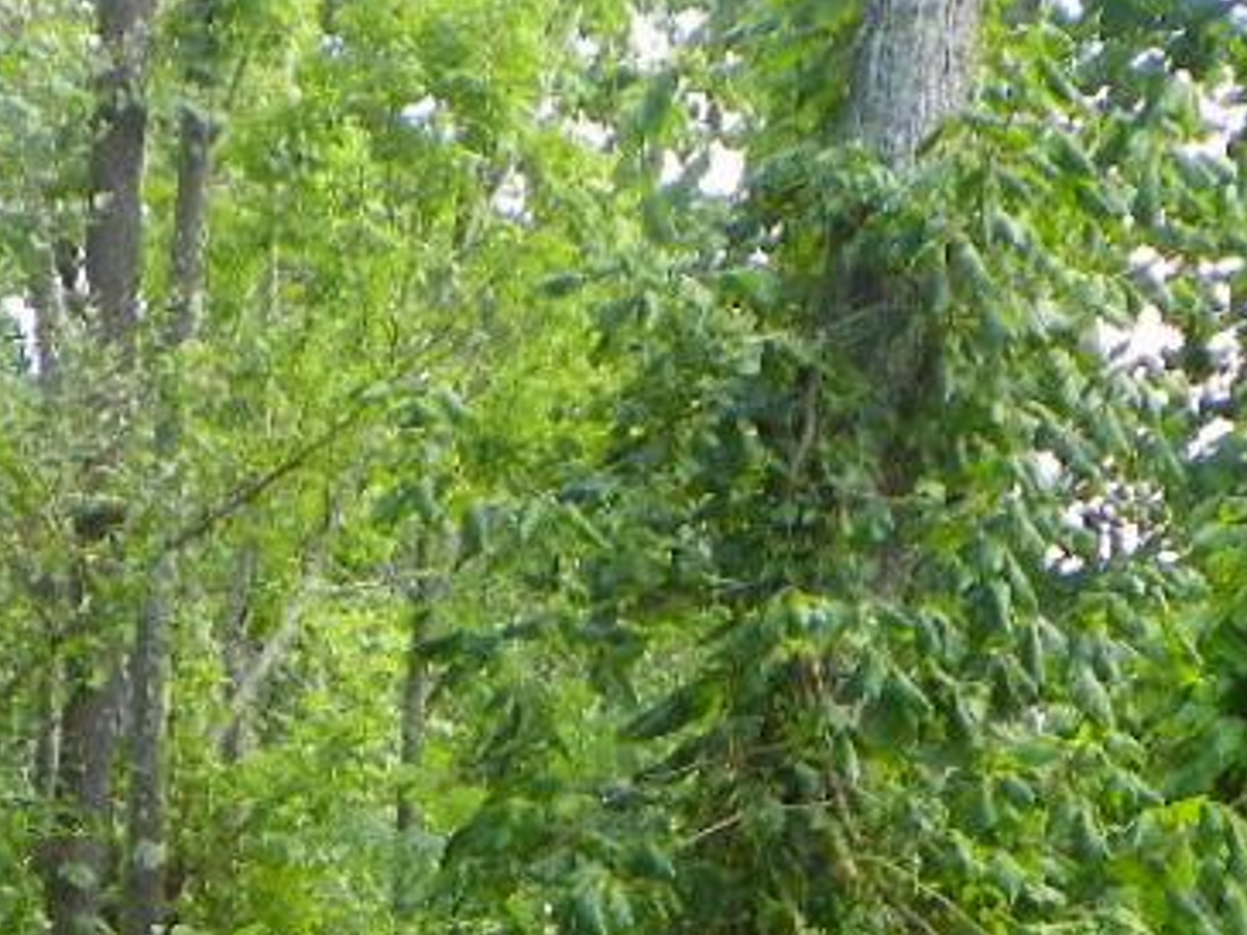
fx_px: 6845
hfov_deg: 10.4
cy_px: 832
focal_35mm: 190
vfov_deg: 7.8
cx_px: 671
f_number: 3.2
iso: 64
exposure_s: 1/60
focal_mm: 8.5
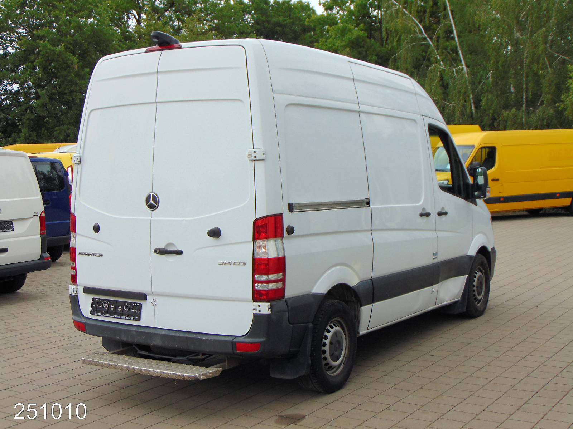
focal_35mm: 50
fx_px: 828
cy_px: 214
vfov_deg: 29.1
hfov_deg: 38.2
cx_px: 286
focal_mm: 9
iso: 80
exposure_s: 1/500
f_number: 3.5
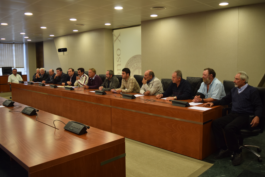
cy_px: 86
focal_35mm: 31
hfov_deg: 60.3
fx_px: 228
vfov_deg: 42.3
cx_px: 136
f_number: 4
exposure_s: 1/60
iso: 560
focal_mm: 20
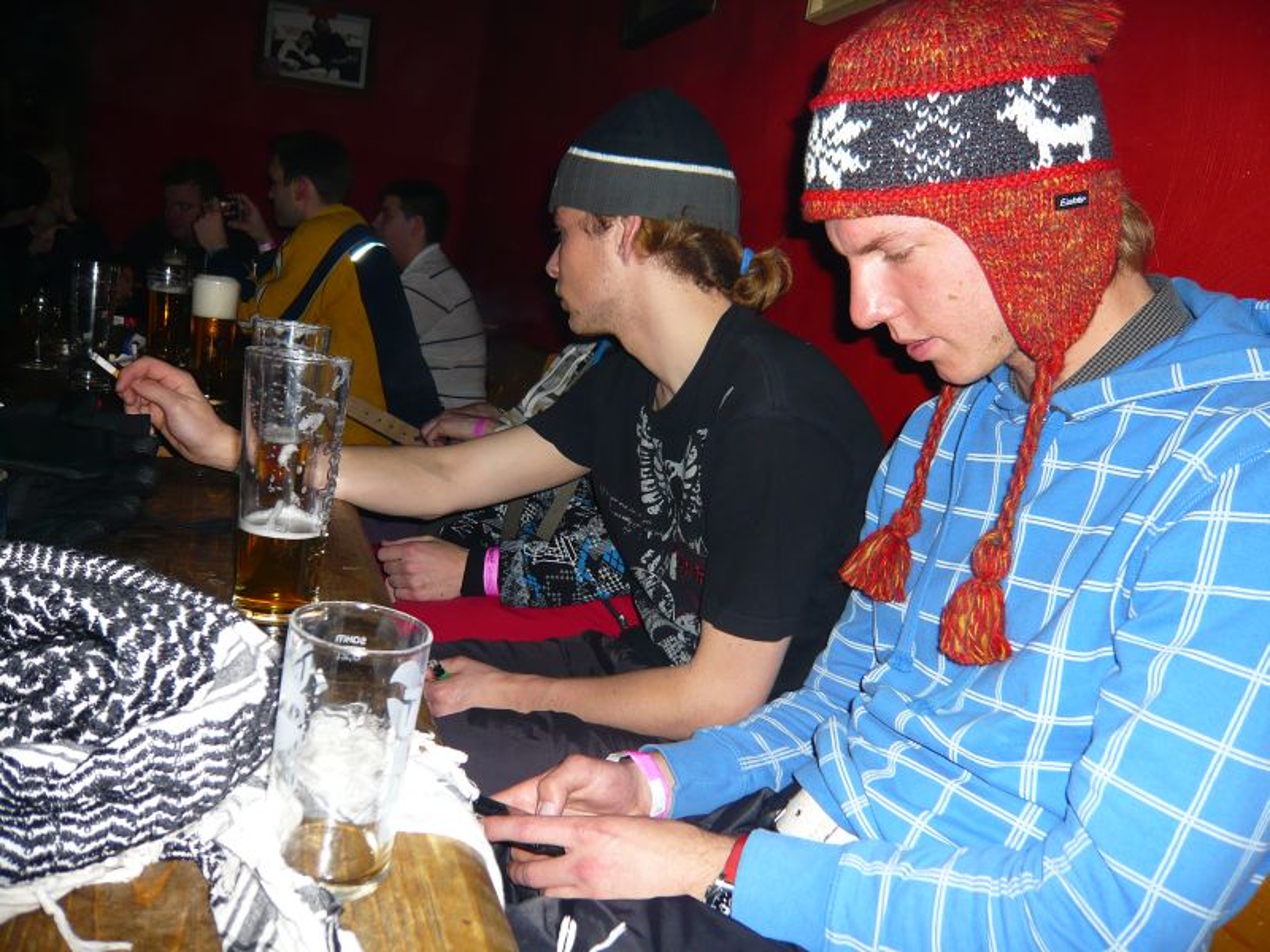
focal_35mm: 28
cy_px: 476
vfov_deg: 49.7
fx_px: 1027
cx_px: 635
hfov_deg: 63.4
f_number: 2.8
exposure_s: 1/30
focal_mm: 4.6
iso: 100
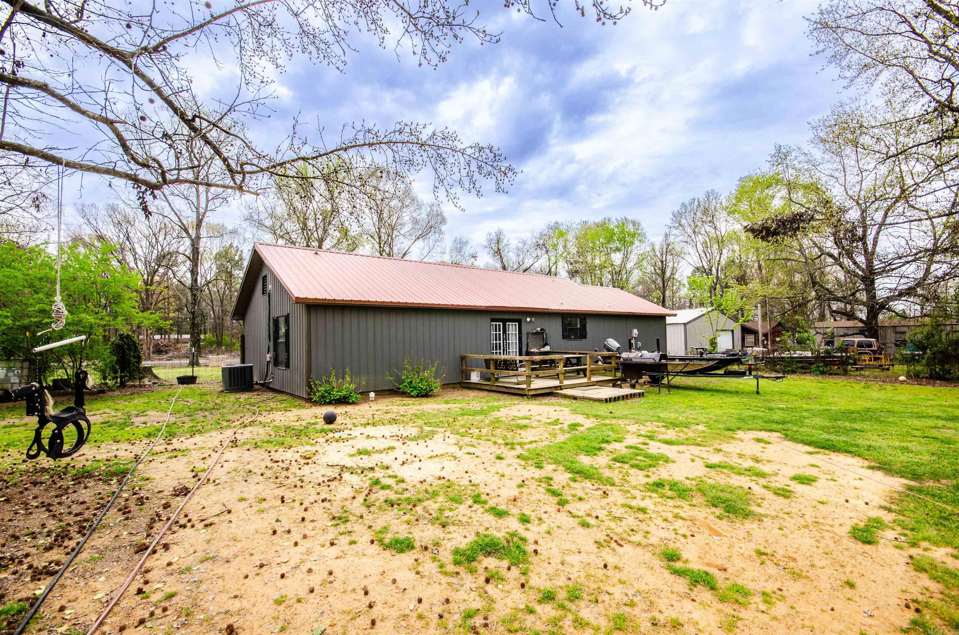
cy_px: 318
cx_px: 480
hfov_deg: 100.5
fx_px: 399
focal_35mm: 15
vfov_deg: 77.1
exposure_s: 1/320
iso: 200
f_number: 9
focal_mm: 10
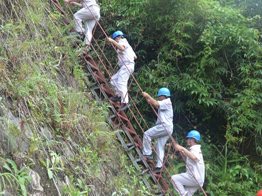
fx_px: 436
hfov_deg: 33.5
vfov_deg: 25.4
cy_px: 98
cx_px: 124
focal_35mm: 58
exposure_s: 1/60
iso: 400
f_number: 8
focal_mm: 35
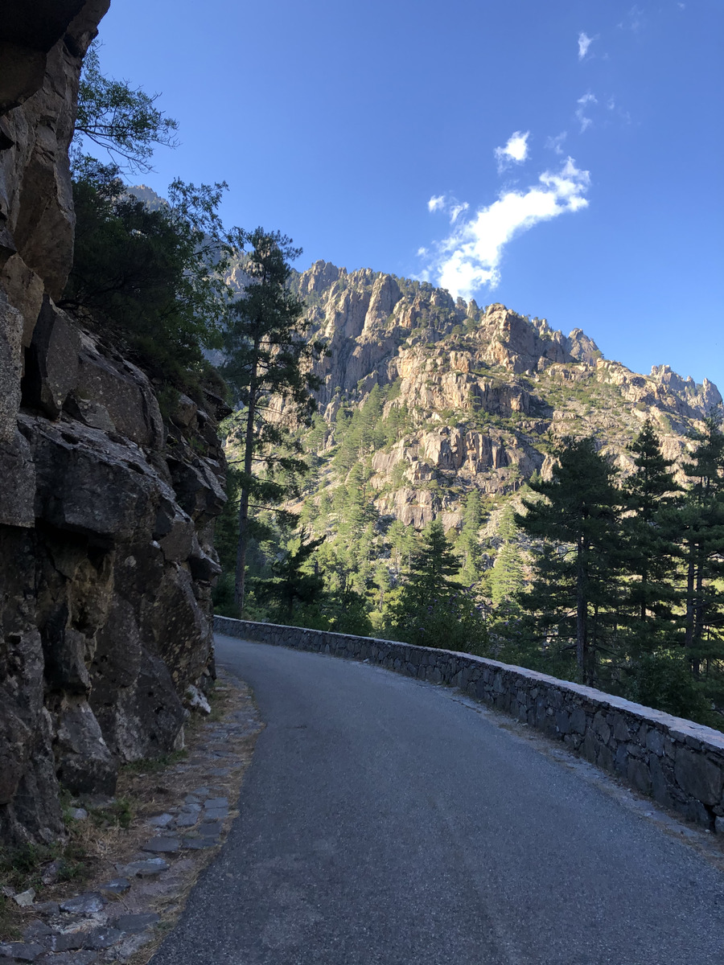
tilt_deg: +5.9
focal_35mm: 28
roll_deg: -1.9
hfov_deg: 49.7
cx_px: 362
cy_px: 482
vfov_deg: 63.4
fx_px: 781
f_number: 1.8
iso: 20
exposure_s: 1/539
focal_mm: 4
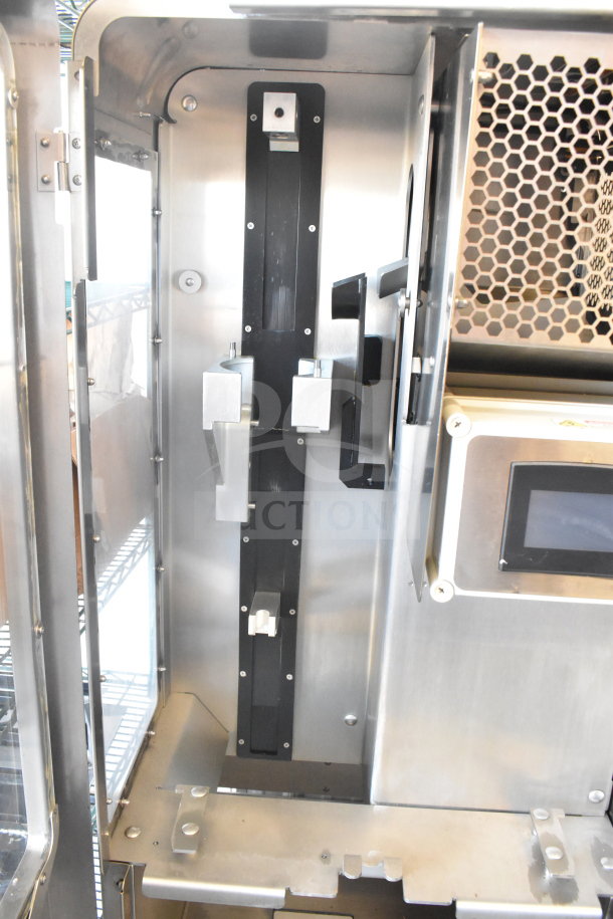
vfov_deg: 61.9
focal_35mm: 30
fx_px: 766
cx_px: 306
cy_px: 460
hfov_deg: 43.6
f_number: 9
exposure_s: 1/50
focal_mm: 20
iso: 6400
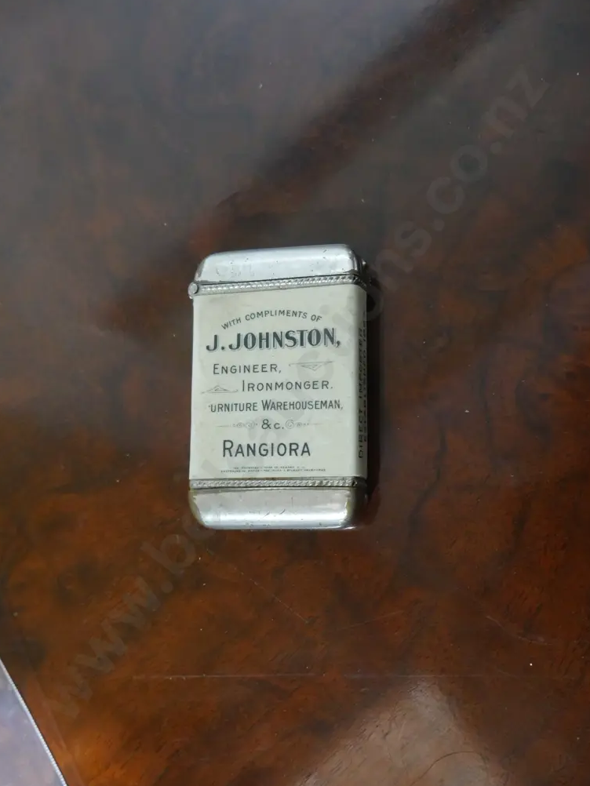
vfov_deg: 40.4
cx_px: 294
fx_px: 1068
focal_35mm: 47
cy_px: 395
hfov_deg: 30.9
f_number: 5.1
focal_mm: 23
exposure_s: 1/60
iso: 3200
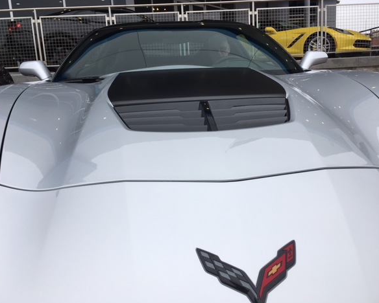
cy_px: 152
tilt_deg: -10.8
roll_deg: +3.0
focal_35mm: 31
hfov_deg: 57.1
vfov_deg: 47.2
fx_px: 348
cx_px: 199
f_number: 2.2
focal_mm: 4.15
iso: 25
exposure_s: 1/403
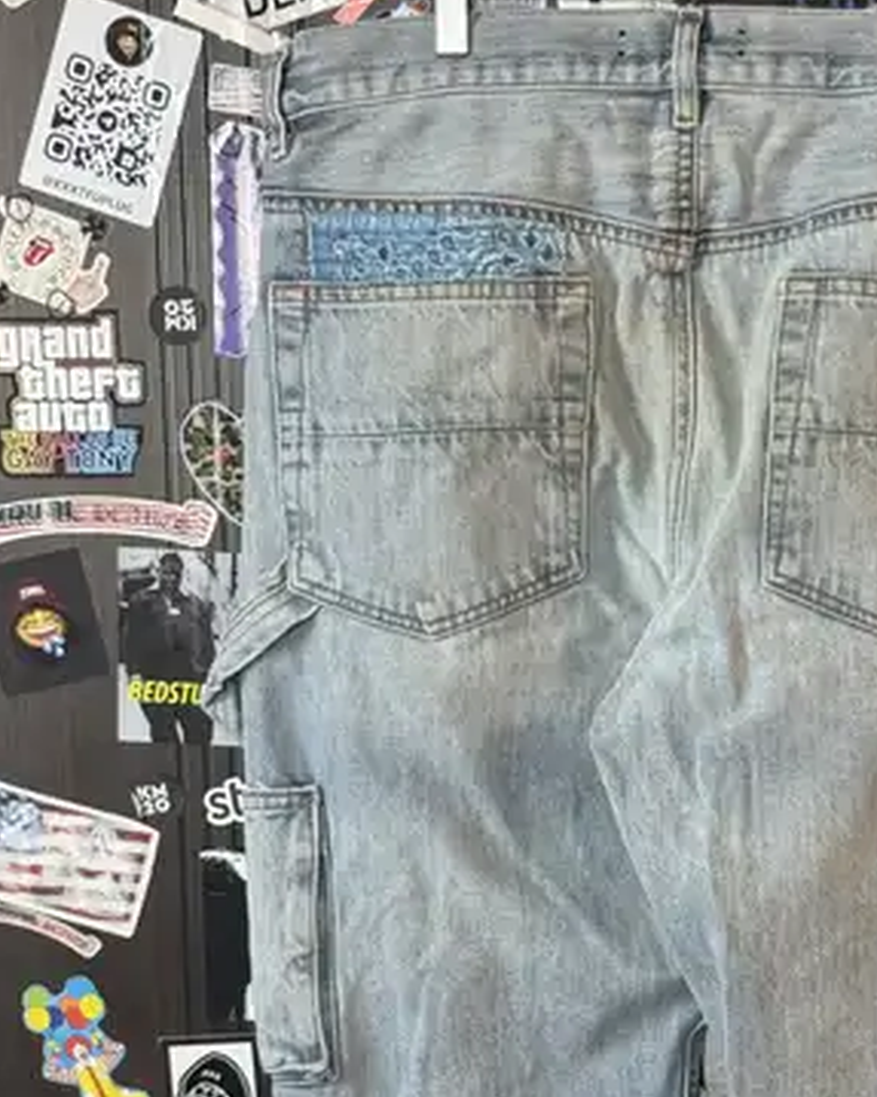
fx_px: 3051
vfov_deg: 19.9
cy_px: 1054
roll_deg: -0.5
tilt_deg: -11.5
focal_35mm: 94
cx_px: 684
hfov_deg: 16.3
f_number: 1.78
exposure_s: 1/50
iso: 64
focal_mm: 6.76
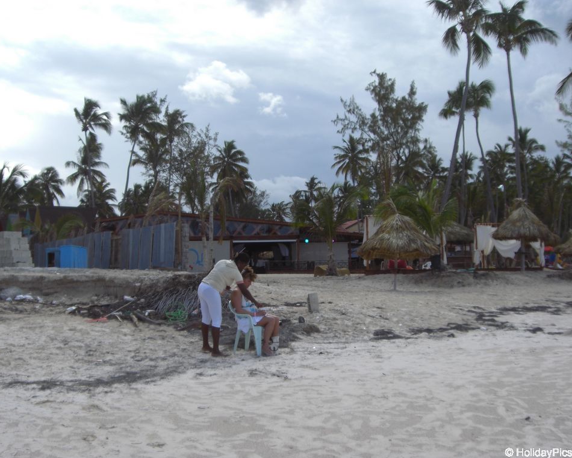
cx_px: 284
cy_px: 231
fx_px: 677
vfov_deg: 37.3
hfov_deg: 45.8
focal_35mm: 40
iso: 64
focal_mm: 6.2
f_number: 2.7
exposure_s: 1/1000
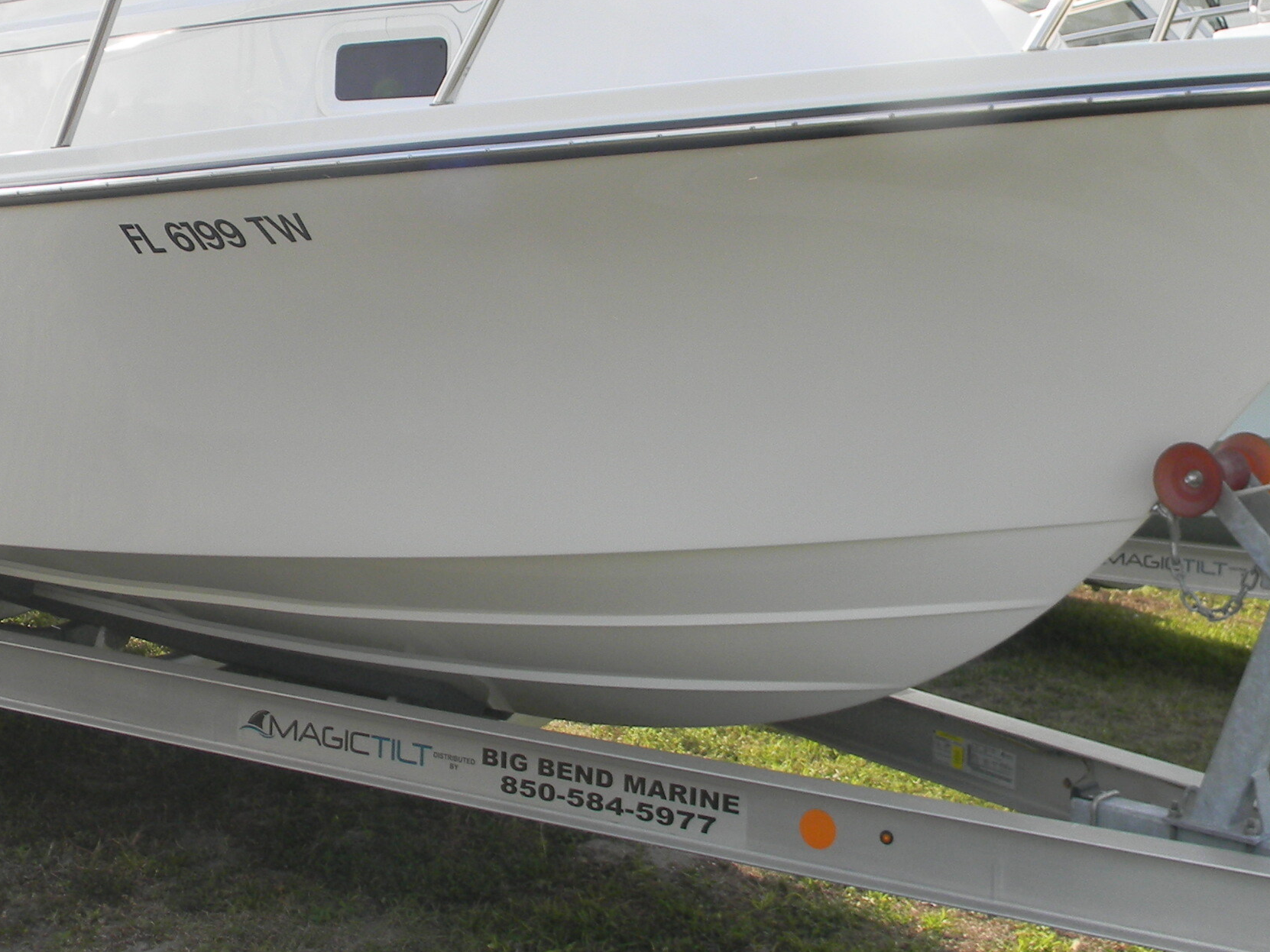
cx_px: 569
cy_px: 345
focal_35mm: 55
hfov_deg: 34.9
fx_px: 2018
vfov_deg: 26.5
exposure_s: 1/306
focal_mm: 5
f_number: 3.5
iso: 80
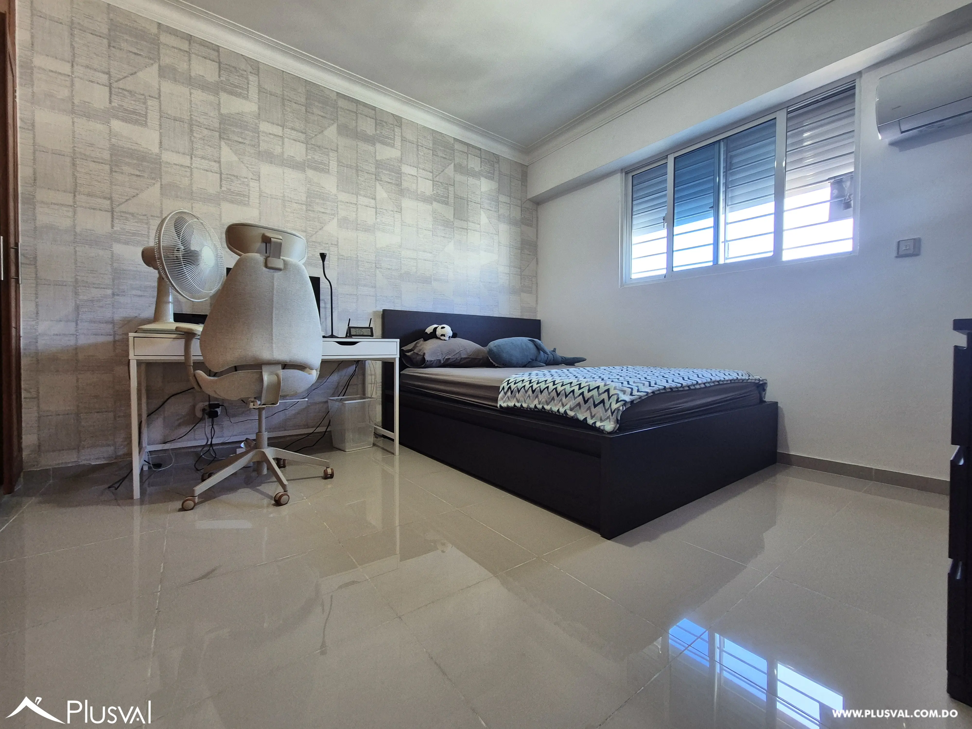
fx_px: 365
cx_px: 486
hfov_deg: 106.2
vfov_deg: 89.9
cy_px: 364
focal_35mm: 13
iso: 200
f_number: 2.2
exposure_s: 1/60
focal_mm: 2.2
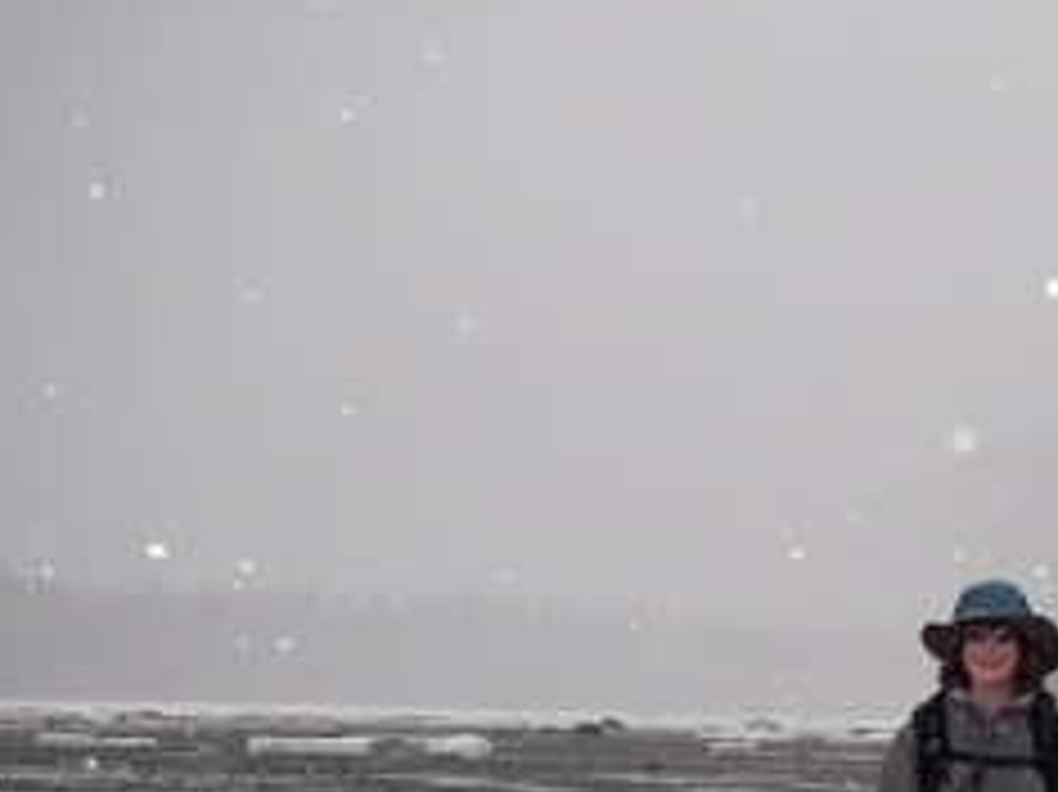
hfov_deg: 23.2
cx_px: 1035
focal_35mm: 81
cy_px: 718
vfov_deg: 17.9
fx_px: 2474
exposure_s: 1/320
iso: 64
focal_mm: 6.3
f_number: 3.3
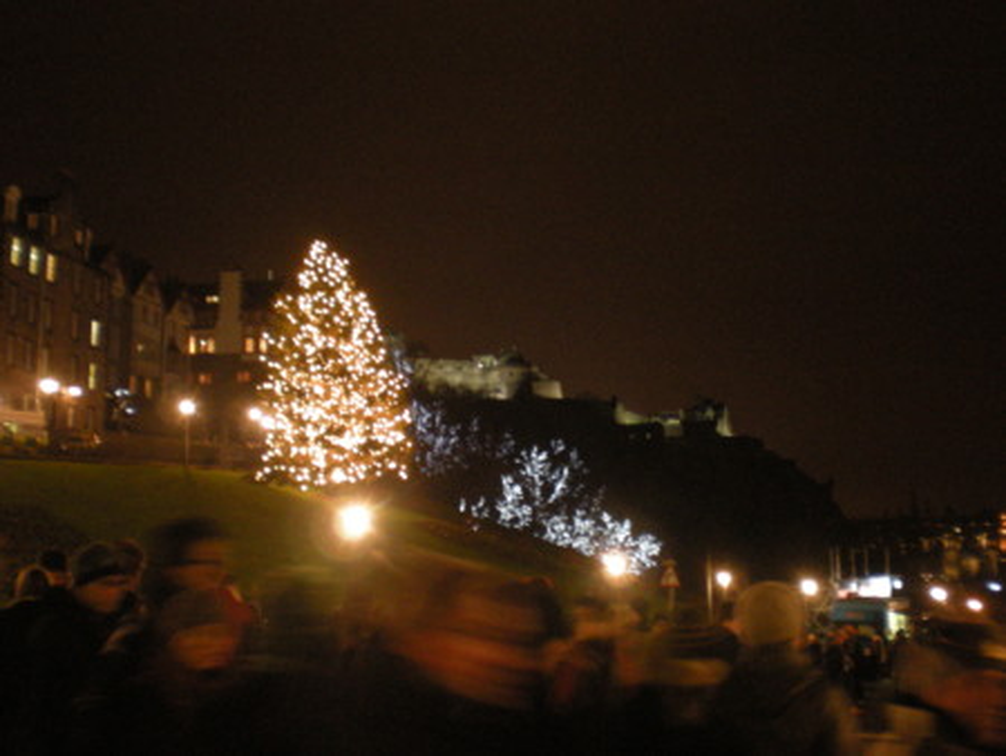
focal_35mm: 38
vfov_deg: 37.8
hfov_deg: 49.0
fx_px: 1105
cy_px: 378
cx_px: 503
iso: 400
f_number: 3.1
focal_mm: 6.3
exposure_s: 1/4.8
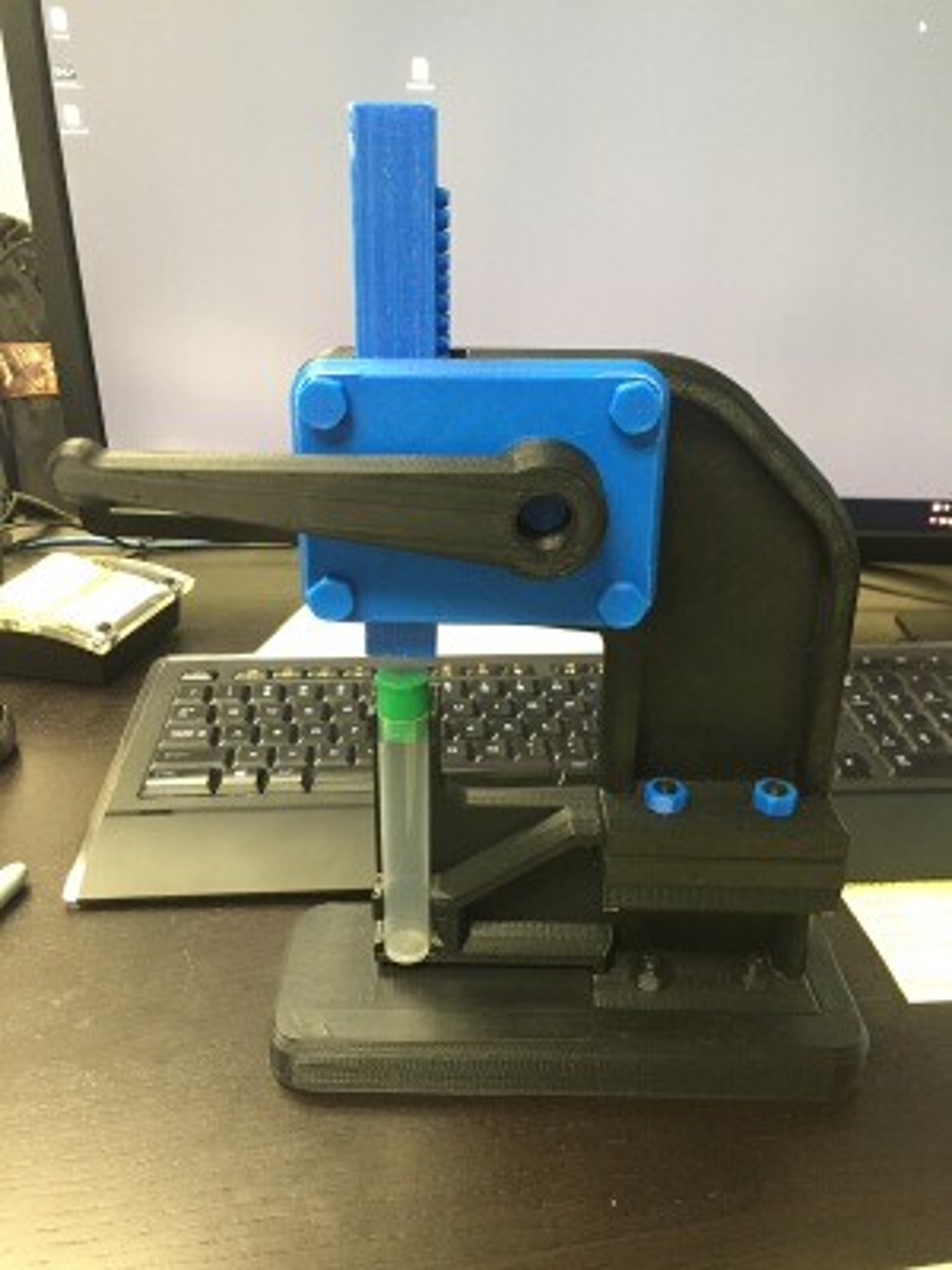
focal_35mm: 29
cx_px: 476
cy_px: 635
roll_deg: -0.6
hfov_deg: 48.2
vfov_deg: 61.7
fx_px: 1063
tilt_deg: -24.3
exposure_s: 1/24
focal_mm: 4.15
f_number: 2.2
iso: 250
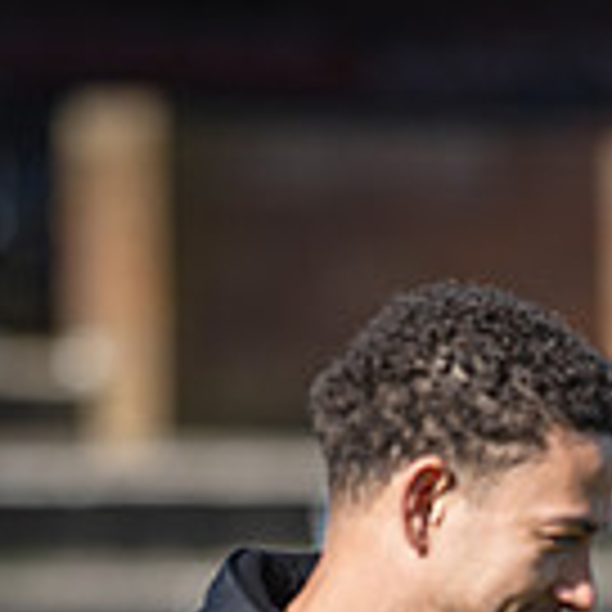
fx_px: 11361
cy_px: 850
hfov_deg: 3.1
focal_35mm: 568
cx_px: 982
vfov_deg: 3.1
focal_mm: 135
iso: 32
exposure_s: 1/1250
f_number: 2
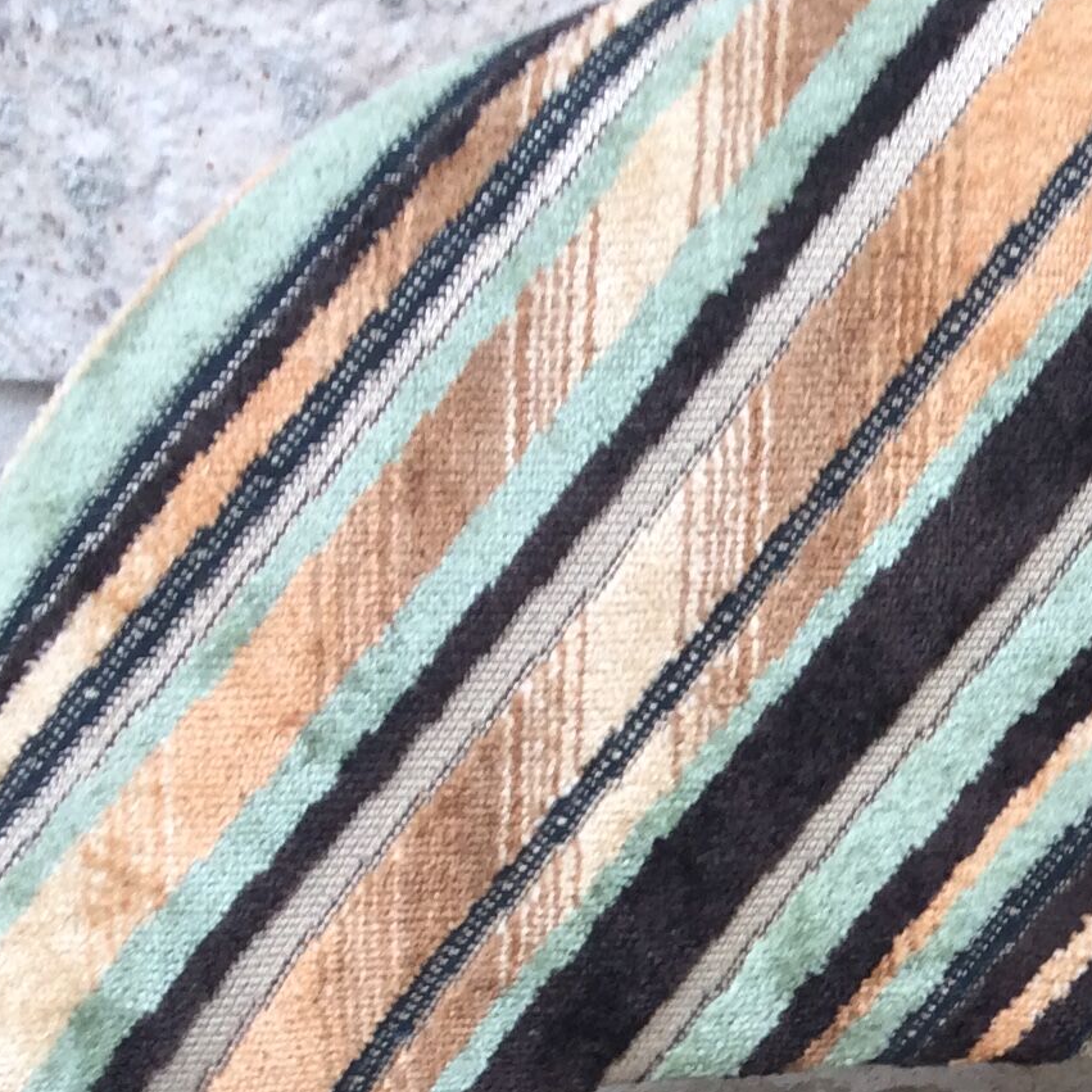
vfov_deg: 19.4
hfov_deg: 19.1
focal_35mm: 86
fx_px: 3069
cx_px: 1282
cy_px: 1192
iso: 32
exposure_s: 1/50
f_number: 2.4
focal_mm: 3.3
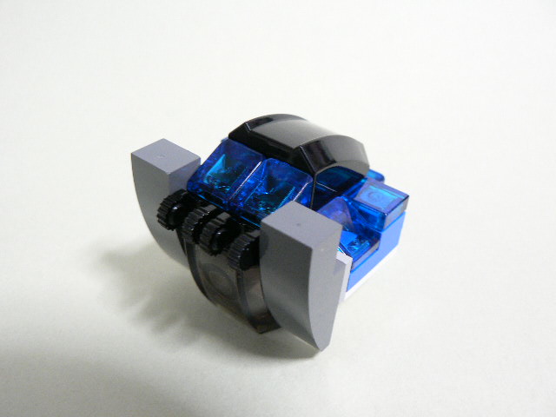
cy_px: 208
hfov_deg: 51.4
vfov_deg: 39.7
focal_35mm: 36
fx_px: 578
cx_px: 278
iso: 200
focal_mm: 6
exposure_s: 1/13
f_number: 2.8
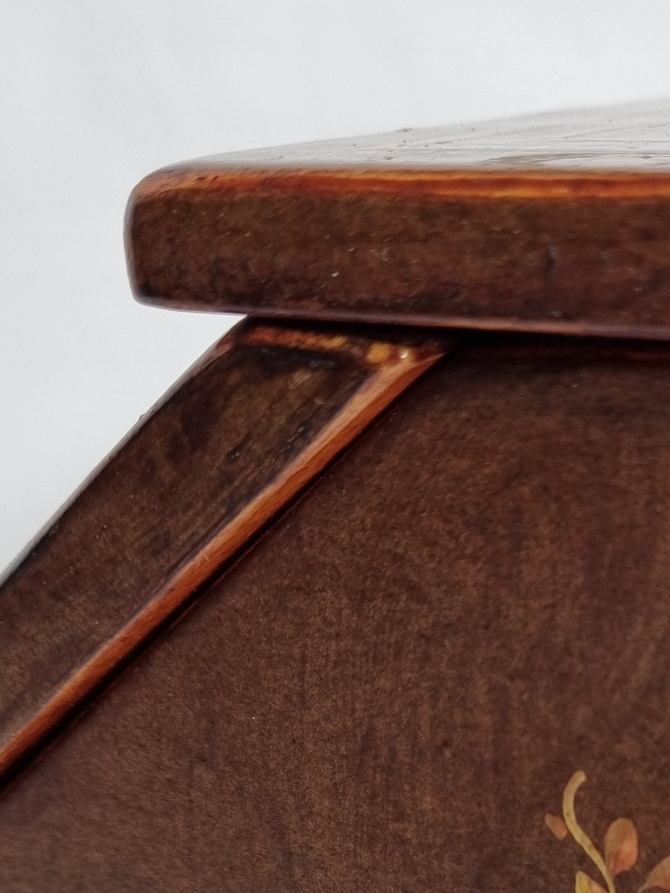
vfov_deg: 28.1
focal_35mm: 65
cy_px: 882
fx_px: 1677
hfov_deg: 22.1
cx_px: 581
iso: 64
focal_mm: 5.4
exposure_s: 1/100
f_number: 1.8
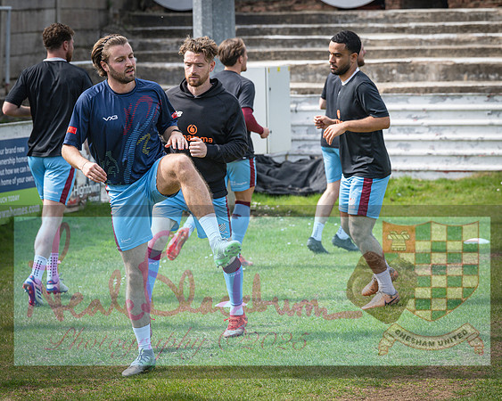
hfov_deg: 12.1
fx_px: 2353
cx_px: 130
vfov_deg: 9.7
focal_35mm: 158
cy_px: 177
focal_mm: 99
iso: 200
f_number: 4.5
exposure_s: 1/1000
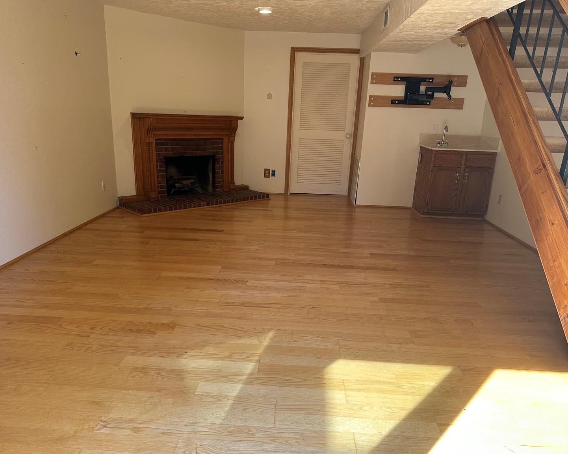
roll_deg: -1.9
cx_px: 276
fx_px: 437
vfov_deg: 54.9
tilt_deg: -14.8
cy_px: 235
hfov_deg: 66.0
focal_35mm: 26
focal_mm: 6.86
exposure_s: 1/163
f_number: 1.78
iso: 80
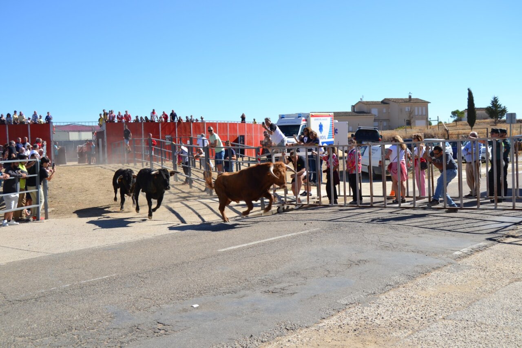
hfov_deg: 46.4
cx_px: 261
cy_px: 174
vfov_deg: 31.9
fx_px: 609
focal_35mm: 42
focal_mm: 28
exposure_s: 1/250
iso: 100
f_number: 8
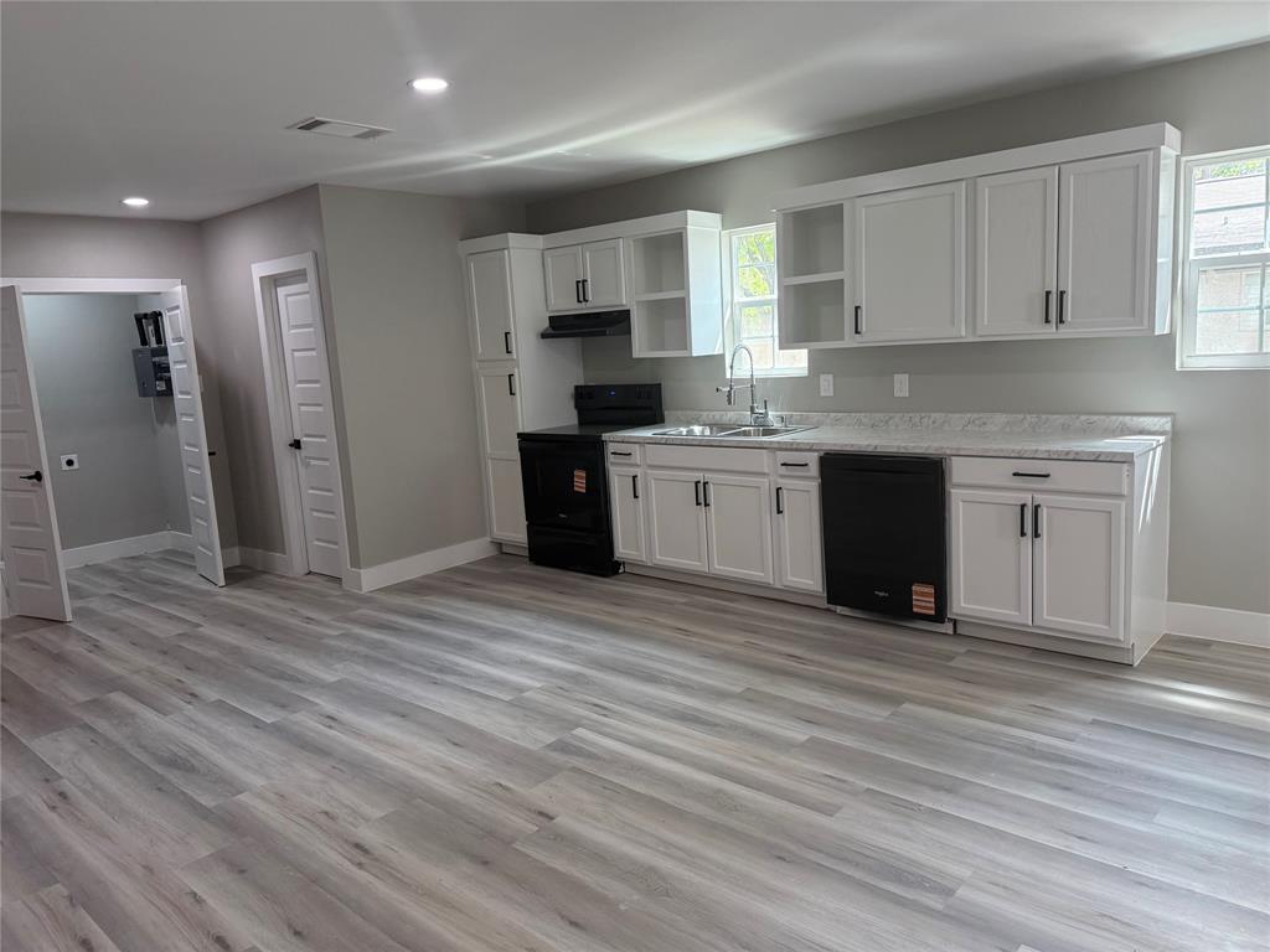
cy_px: 476
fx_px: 881
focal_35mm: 24
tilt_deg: -7.8
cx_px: 635
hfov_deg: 71.6
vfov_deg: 56.8
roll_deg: +3.5
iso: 200
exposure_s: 1/176
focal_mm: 6.76
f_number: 1.78
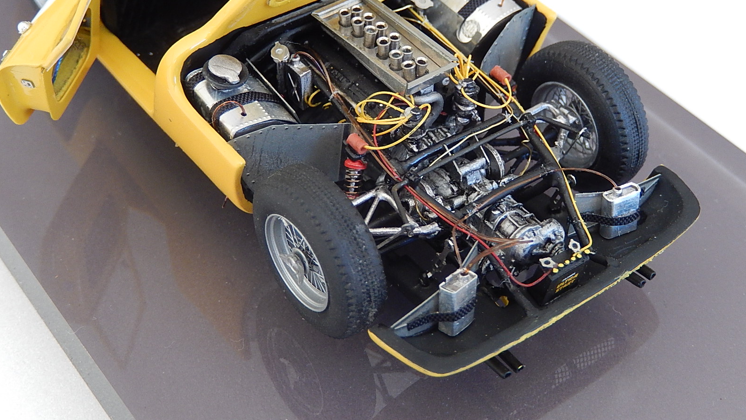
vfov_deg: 21.4
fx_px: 1108
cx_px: 373
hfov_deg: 37.2
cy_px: 156
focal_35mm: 56
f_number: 4.5
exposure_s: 1/30
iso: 280
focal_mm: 9.2
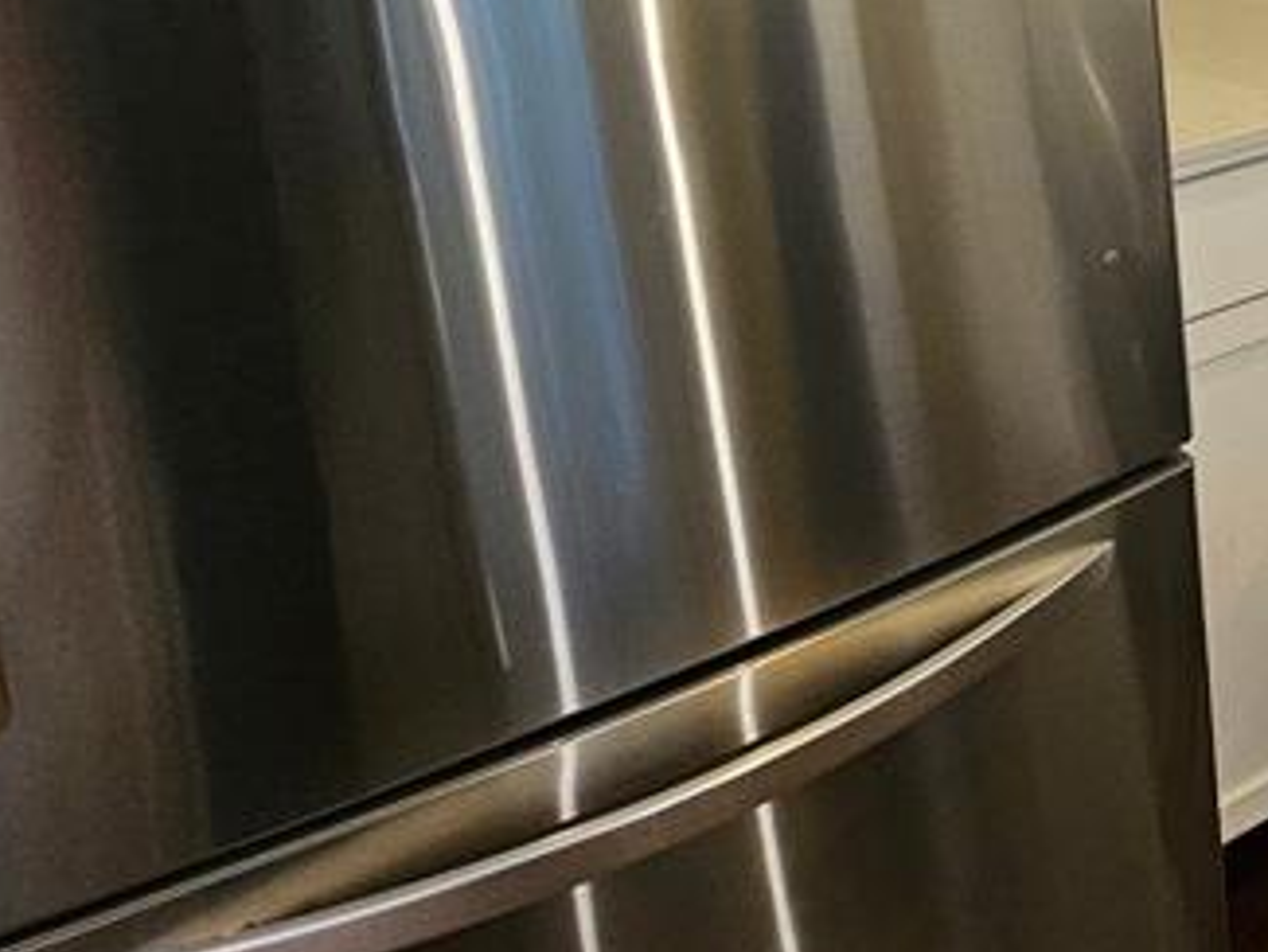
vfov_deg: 31.6
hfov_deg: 35.8
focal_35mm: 41
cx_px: 1522
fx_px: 1502
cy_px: -66
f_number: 2.2
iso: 400
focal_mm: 2.2
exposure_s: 1/60
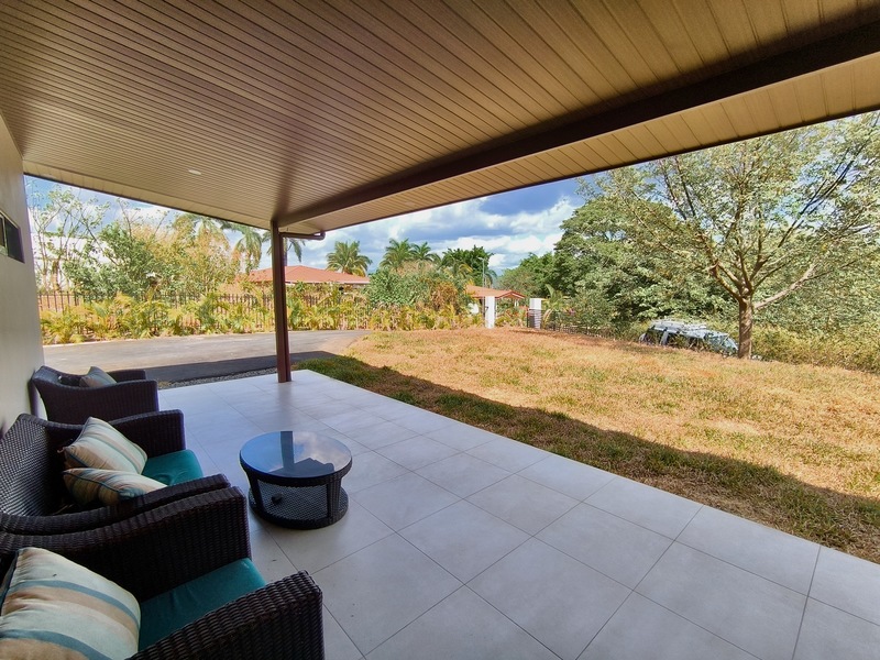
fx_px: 407
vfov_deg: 78.1
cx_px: 440
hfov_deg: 94.5
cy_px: 330
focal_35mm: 16
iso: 50
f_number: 2.2
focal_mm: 1.65
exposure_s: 1/581
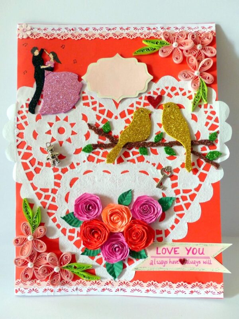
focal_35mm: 32
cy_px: 160
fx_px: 295
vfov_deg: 56.8
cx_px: 120
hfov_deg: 44.2
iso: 250
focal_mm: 5.7
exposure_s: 1/60
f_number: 2.8
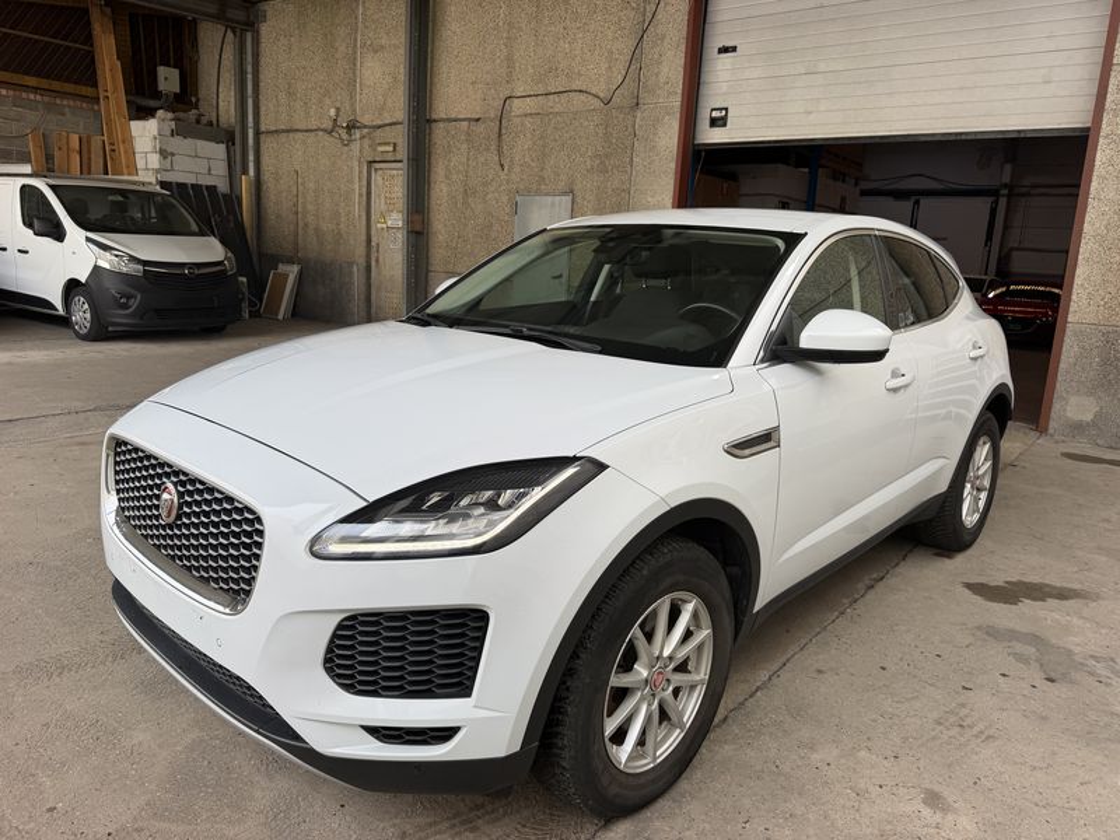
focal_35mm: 24
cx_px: 560
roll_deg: -3.4
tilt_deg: -11.3
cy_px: 420
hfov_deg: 71.6
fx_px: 777
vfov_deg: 56.8
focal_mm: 6.76
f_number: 1.78
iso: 64
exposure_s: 1/180
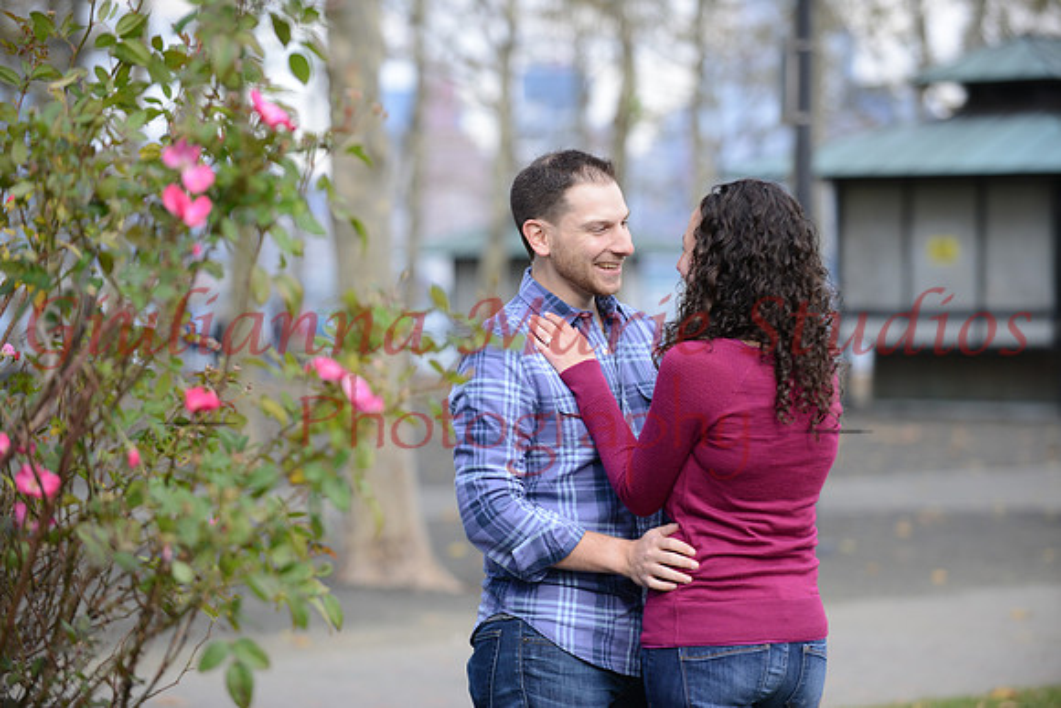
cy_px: 354
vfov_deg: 9.2
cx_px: 530
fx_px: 4422
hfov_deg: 13.7
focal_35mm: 150
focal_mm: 150
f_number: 4.5
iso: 500
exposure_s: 1/800
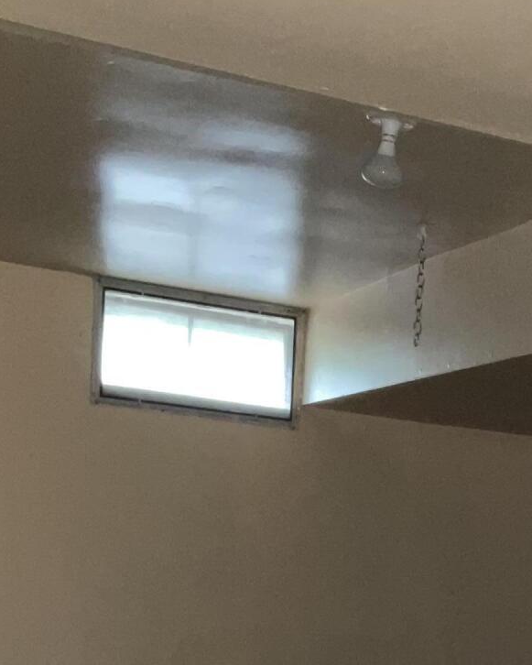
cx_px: 479
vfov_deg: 22.1
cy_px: 848
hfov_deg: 19.3
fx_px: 1535
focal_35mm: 78
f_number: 1.8
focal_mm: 3
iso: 125
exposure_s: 1/16
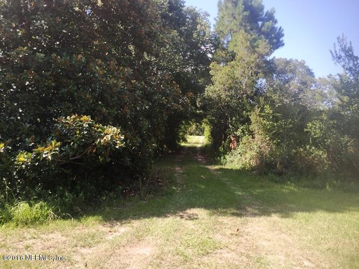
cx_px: 180
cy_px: 134
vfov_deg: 48.2
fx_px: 301
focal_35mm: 29
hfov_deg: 61.7
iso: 32
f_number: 2.2
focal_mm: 4.15
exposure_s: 1/412
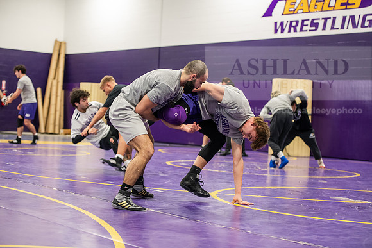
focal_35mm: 70
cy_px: 124
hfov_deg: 28.8
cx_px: 186
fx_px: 723
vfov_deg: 19.5
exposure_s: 1/200
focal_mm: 70
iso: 2000
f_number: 3.2
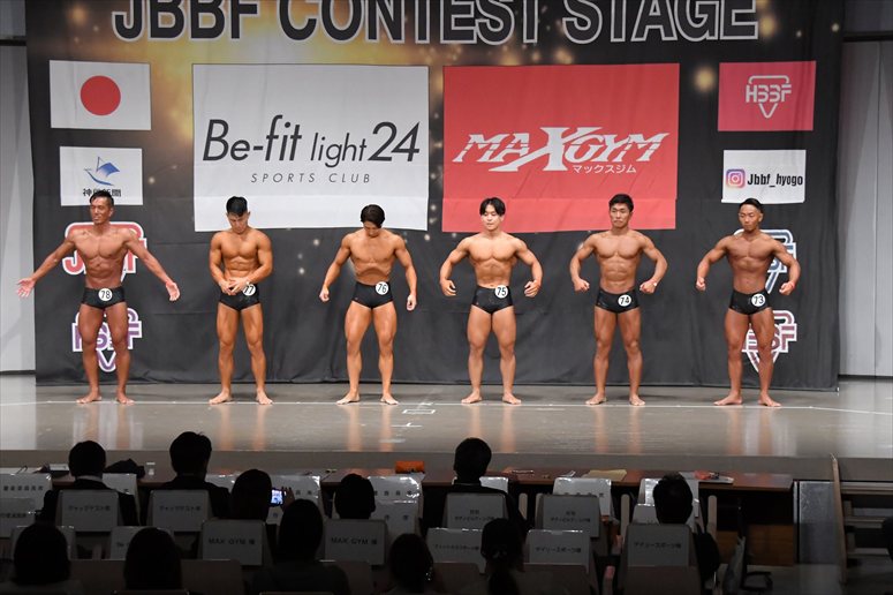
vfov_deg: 14.7
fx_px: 2306
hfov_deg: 21.9
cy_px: 298
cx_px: 446
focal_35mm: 93
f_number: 5.6
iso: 6400
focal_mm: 62
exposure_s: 1/400
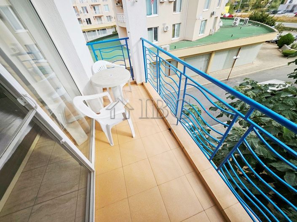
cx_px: 148
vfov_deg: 89.9
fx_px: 111
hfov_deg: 106.2
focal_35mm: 13
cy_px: 111
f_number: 2.2
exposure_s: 1/579
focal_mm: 1.7
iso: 32
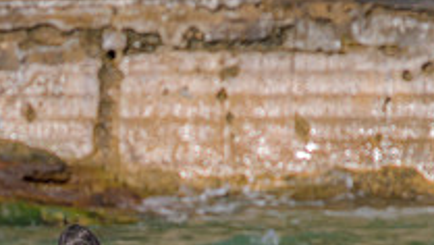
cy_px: 331
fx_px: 26745
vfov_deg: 0.5
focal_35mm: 2322
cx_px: 66
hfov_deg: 0.9
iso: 720
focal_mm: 800
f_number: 11
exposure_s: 1/1250
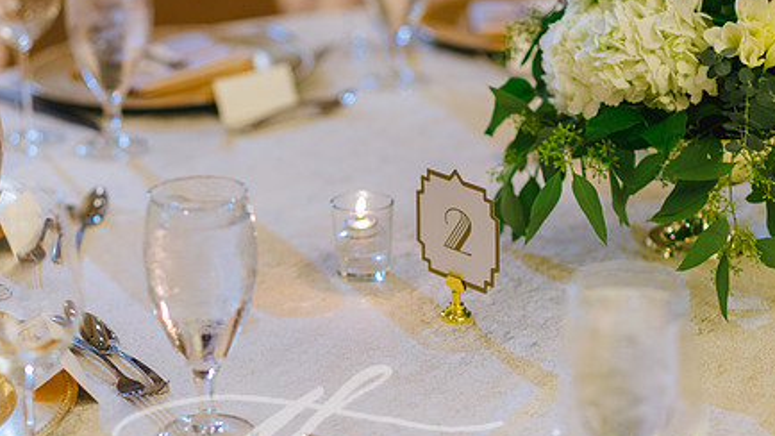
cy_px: 264
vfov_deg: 10.2
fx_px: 2445
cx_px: 289
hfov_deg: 18.0
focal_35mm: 119
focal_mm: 85
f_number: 2.2
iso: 1600
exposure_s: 1/125
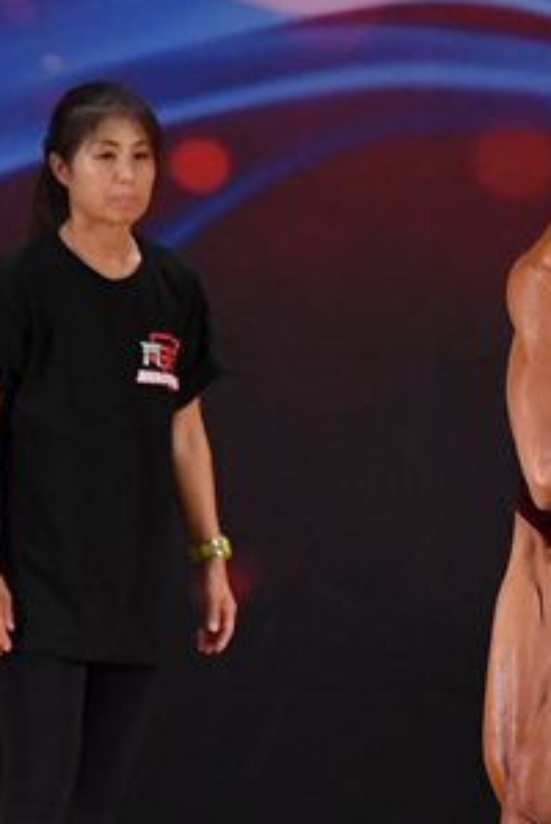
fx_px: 13330
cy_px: 587
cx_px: 924
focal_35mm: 582
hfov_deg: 2.4
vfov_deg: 3.5
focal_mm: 150
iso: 3200
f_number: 5.6
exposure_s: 1/400
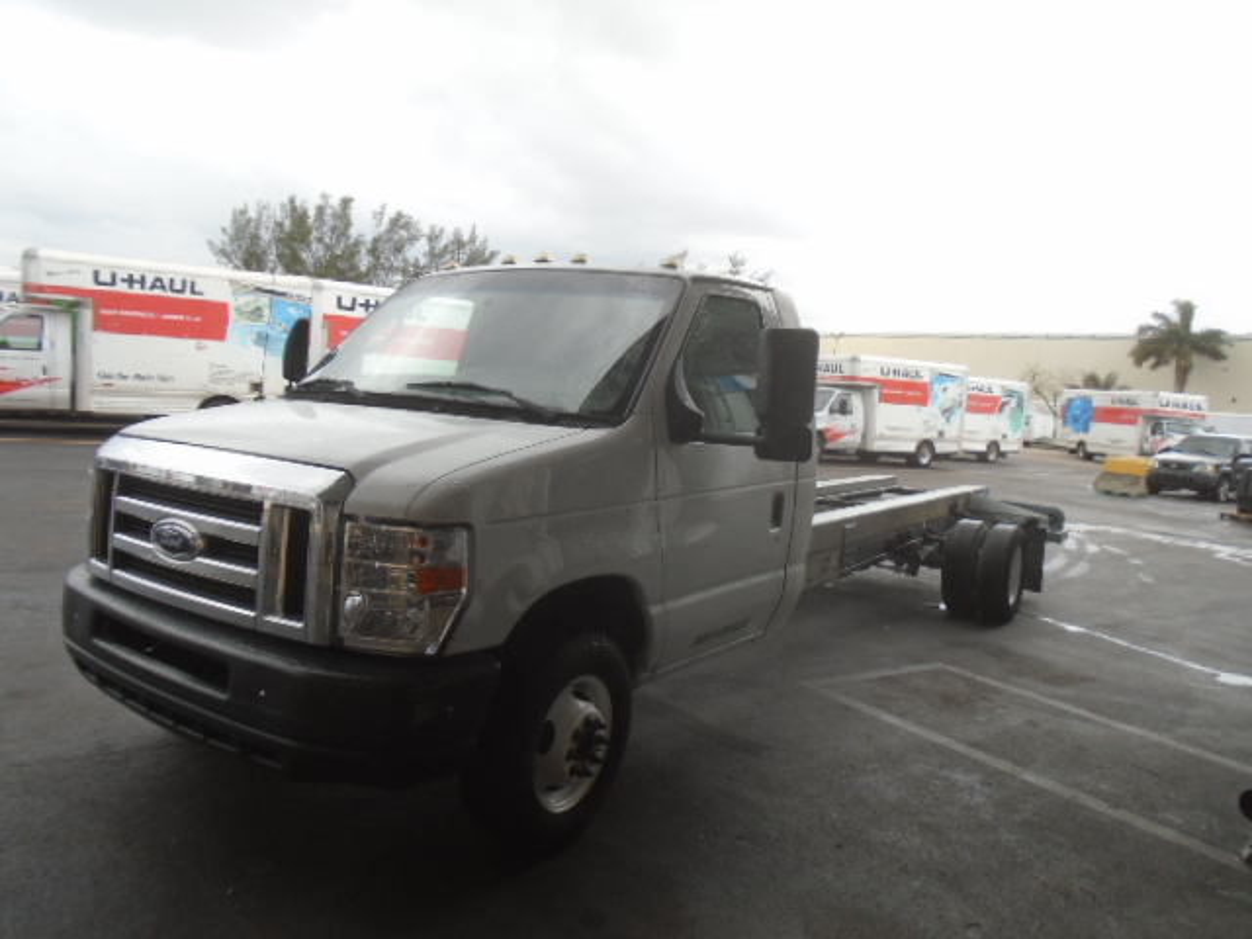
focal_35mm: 26
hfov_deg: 67.3
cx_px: 626
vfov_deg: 53.1
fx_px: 940
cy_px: 470
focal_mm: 4.6
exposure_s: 1/500
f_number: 3.2
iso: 100
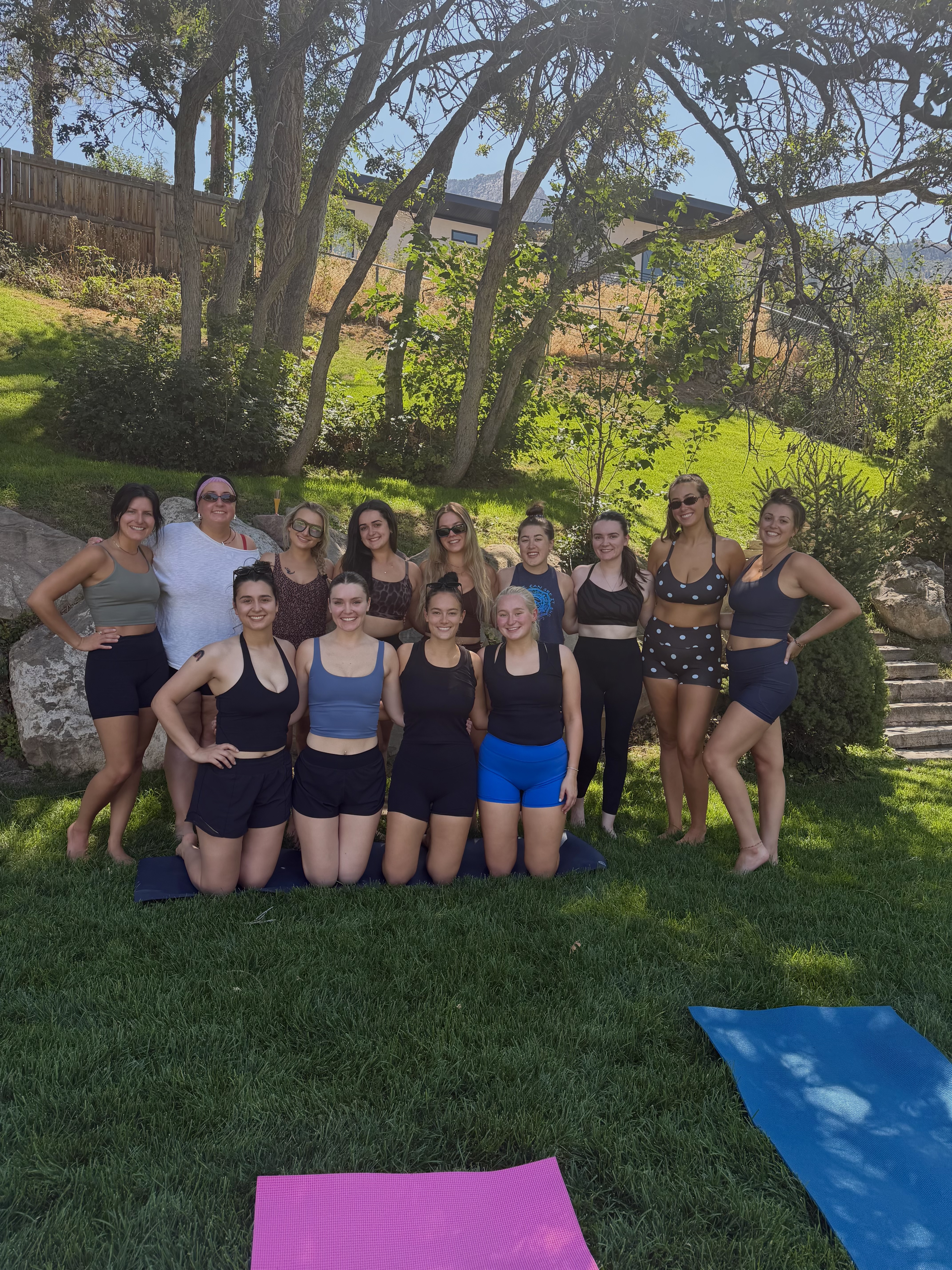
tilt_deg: -4.6
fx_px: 880
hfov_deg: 56.8
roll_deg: -0.9
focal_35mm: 24
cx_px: 476
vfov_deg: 71.6
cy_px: 635
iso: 100
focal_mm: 6.76
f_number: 1.78
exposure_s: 1/992
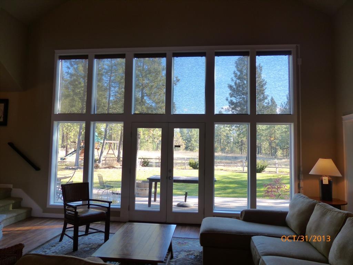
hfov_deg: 67.3
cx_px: 176
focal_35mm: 26
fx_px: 265
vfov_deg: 53.1
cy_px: 132
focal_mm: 4.5
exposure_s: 1/160
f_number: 2.8
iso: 160
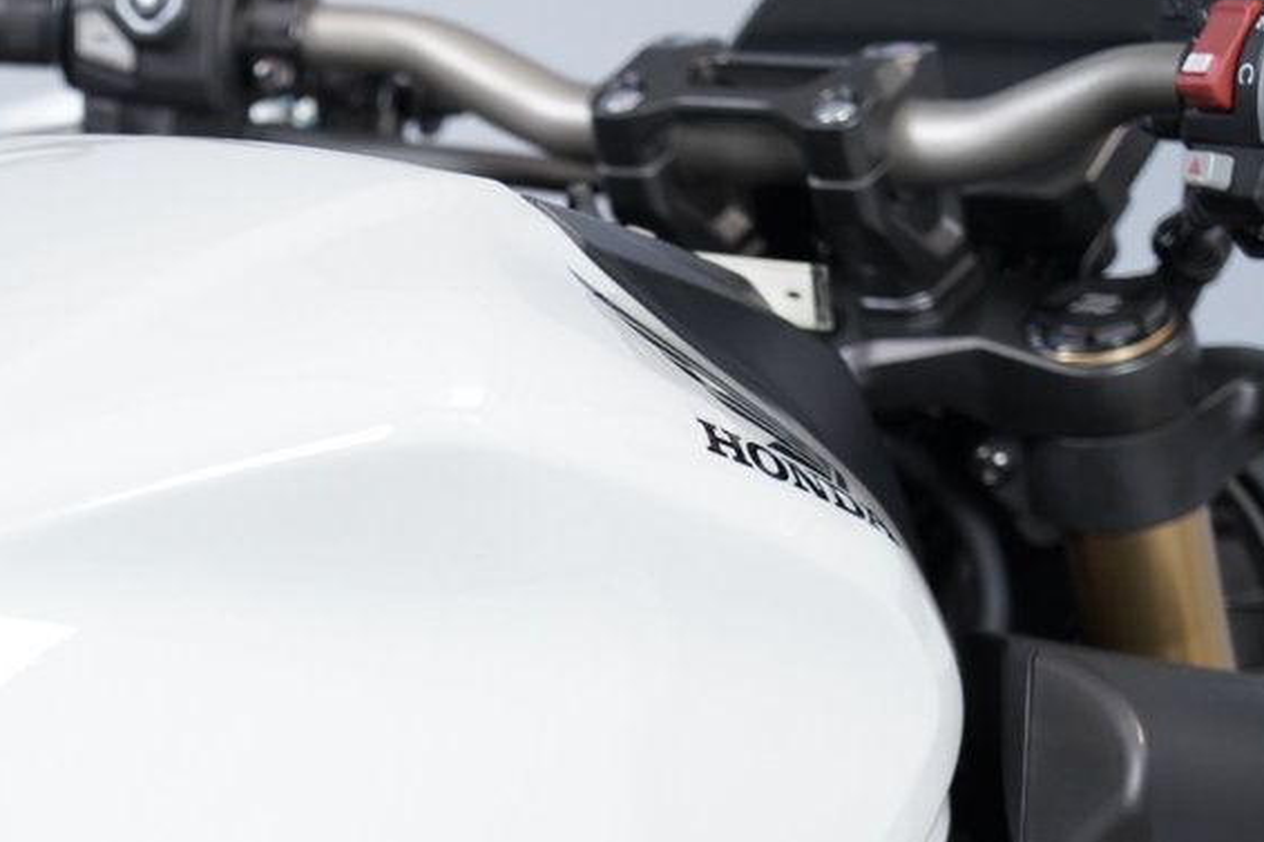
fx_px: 6669
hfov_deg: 10.8
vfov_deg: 7.2
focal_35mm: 190
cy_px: 620
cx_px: 136
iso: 1600
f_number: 4
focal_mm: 105
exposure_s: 1/100
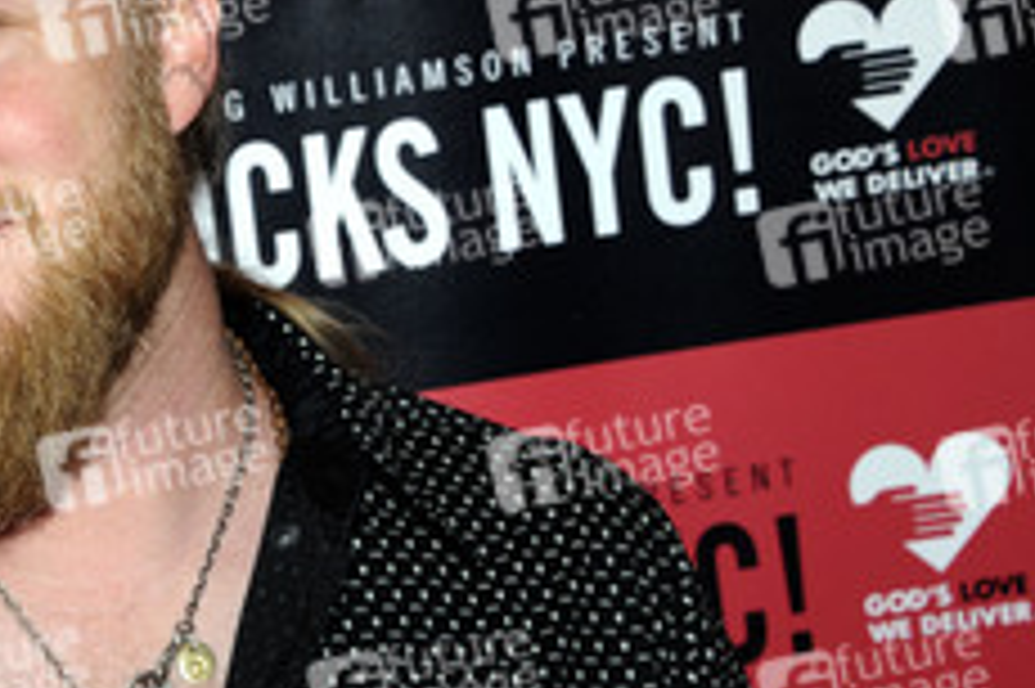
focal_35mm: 180
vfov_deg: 7.6
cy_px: 346
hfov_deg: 11.3
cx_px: 32
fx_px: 5171
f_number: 9
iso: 500
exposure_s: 1/250
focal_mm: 92
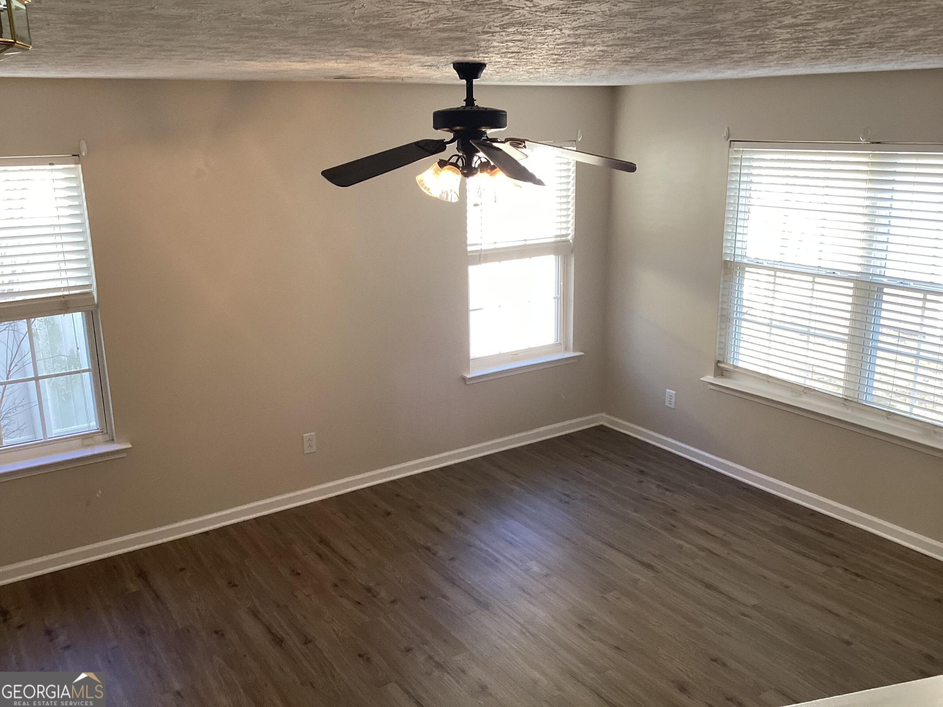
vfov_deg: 45.4
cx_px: 472
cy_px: 354
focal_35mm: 31
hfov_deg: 58.4
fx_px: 844
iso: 100
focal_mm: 3.3
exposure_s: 1/120
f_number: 2.4
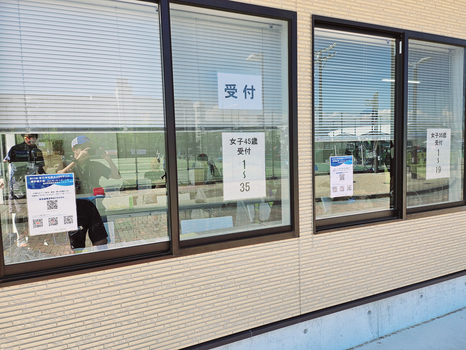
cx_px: 233
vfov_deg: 56.8
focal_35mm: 24
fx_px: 323
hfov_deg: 71.6
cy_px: 175
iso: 50
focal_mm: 5
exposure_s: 1/1000
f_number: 1.8
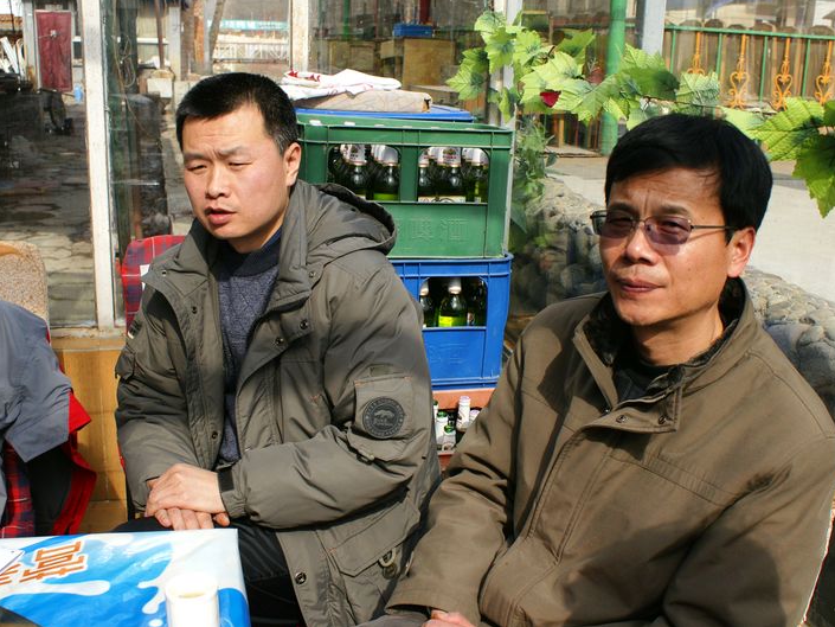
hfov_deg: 51.3
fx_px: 869
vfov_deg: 39.7
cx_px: 412
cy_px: 314
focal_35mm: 36
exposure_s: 1/1000
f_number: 5.6
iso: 200
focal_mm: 22
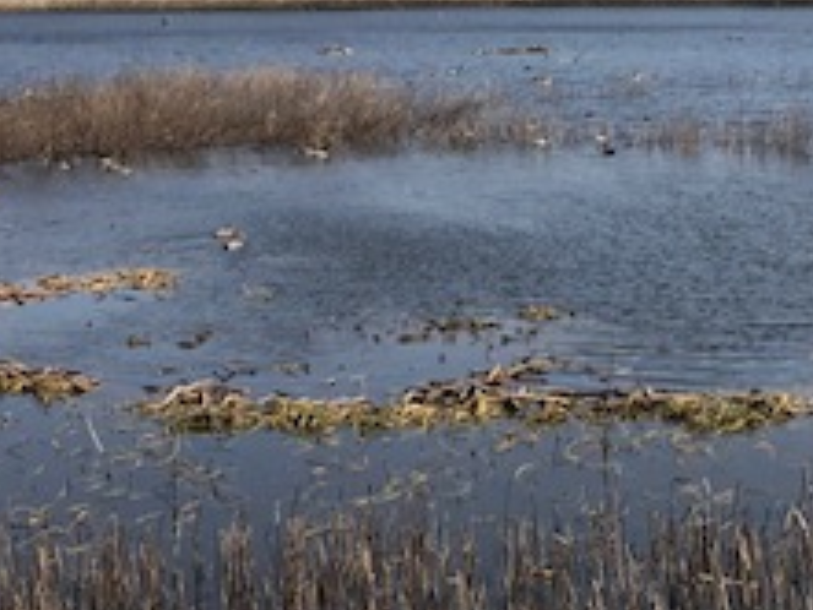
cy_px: 40
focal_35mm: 81
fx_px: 1903
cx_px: 728
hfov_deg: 23.5
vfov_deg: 17.9
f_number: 1.8
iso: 20
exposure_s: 1/2591
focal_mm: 3.99
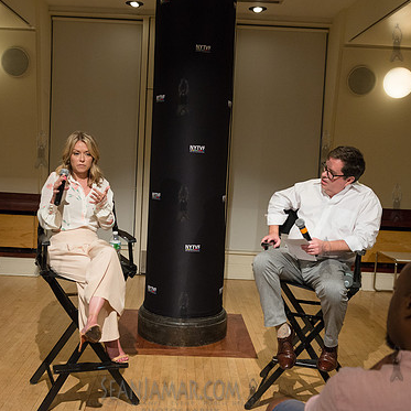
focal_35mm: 41
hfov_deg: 40.9
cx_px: 183
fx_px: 551
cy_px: 202
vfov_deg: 40.9
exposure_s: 1/500
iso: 2500
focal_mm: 31
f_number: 4
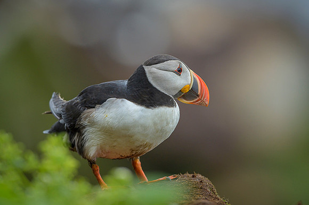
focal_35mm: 587
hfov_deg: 3.5
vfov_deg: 2.3
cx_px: 177
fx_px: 5032
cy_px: 85
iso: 800
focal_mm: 500
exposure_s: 1/500
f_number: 5.6
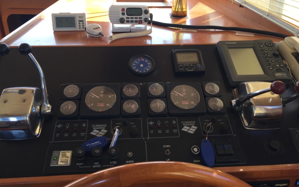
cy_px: 74
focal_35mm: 31
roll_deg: +1.6
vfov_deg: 40.4
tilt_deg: -24.0
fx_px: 253
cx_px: 150
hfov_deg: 61.2
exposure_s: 1/100
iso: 32
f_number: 2.2
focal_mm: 4.15
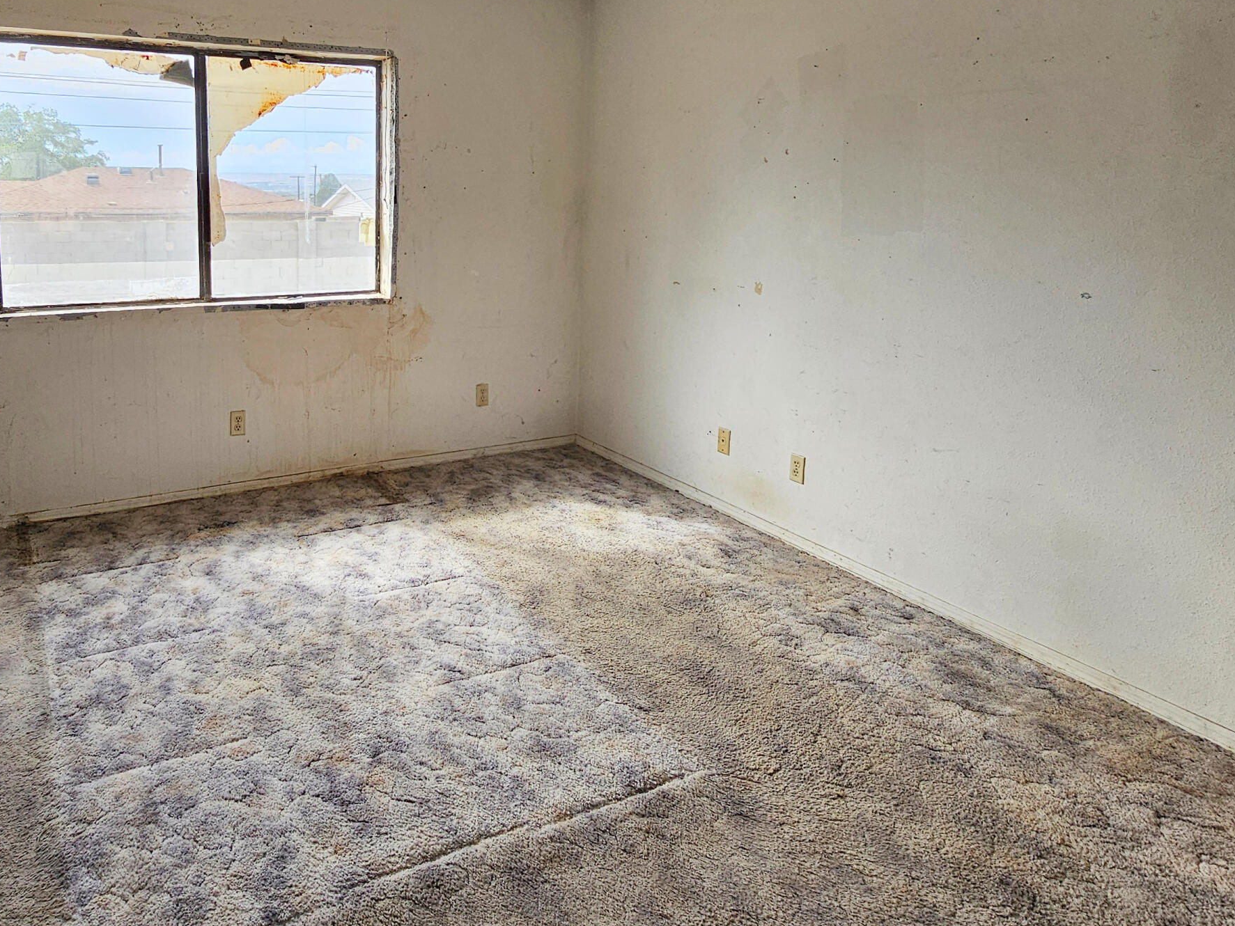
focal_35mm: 22
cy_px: 295
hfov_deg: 74.5
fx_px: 785
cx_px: 433
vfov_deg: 59.4
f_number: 2.2
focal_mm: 2.2
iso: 50
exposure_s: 1/252
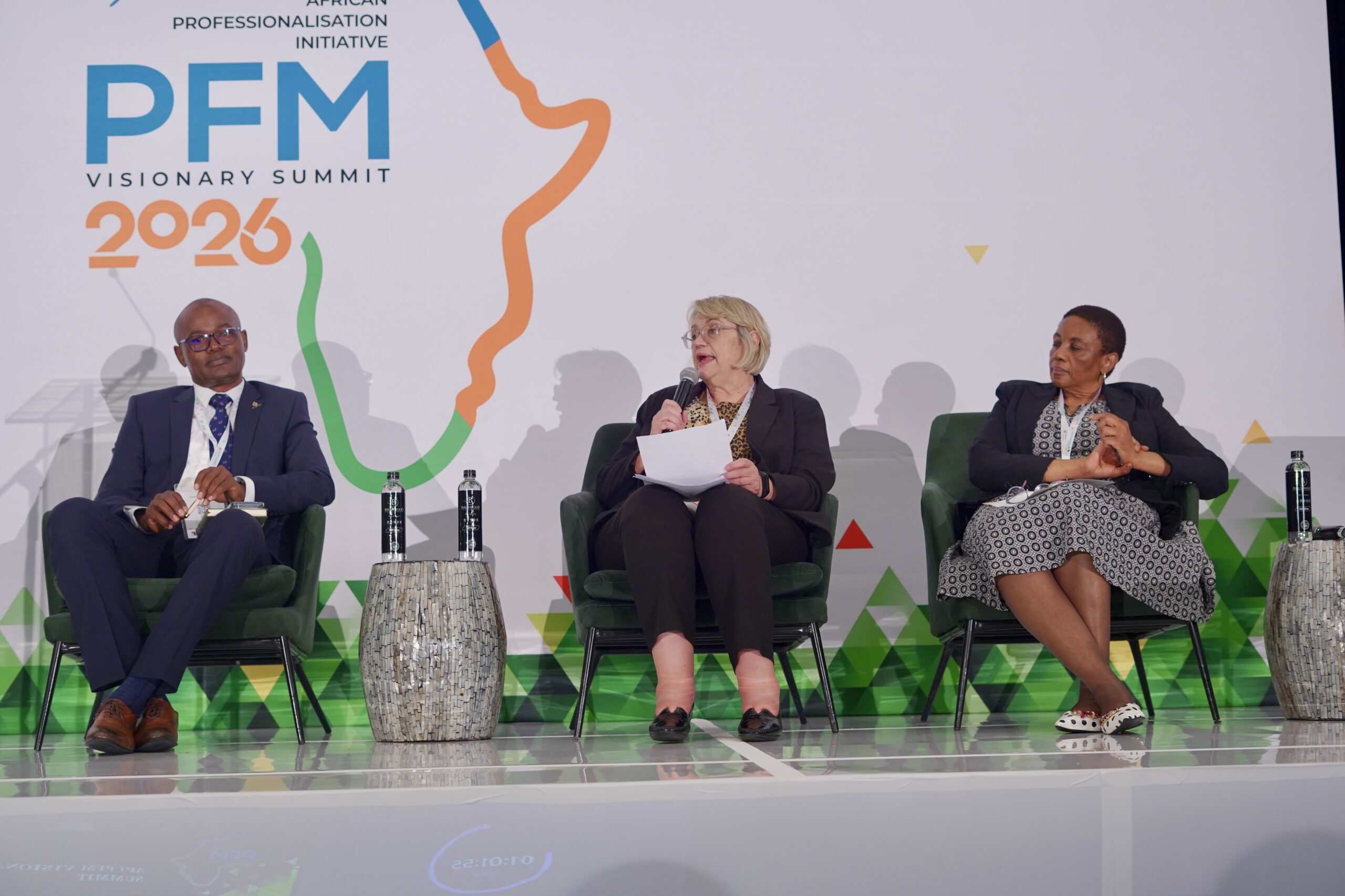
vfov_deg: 27.0
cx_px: 672
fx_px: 1868
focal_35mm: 50
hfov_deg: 39.6
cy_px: 448
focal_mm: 50
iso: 2000
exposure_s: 1/60
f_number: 3.5
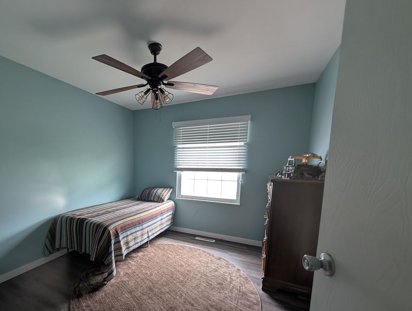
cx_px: 158
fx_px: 179
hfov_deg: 96.3
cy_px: 188
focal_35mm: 15
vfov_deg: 80.8
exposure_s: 1/53.9
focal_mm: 2.23
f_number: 1.95
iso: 98
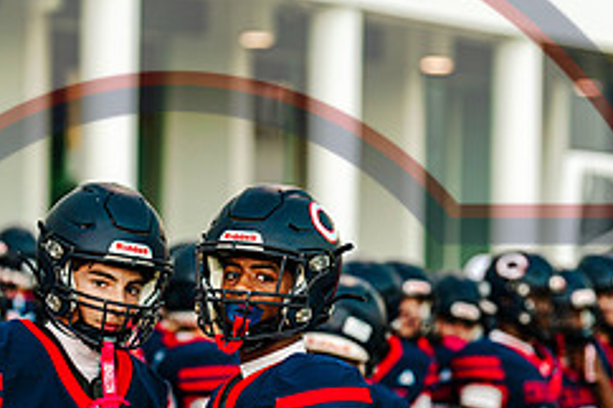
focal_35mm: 288
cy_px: 346
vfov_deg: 4.8
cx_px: 162
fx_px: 4901
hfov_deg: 7.2
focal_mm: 120
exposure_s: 1/1000
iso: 1600
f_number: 2.8
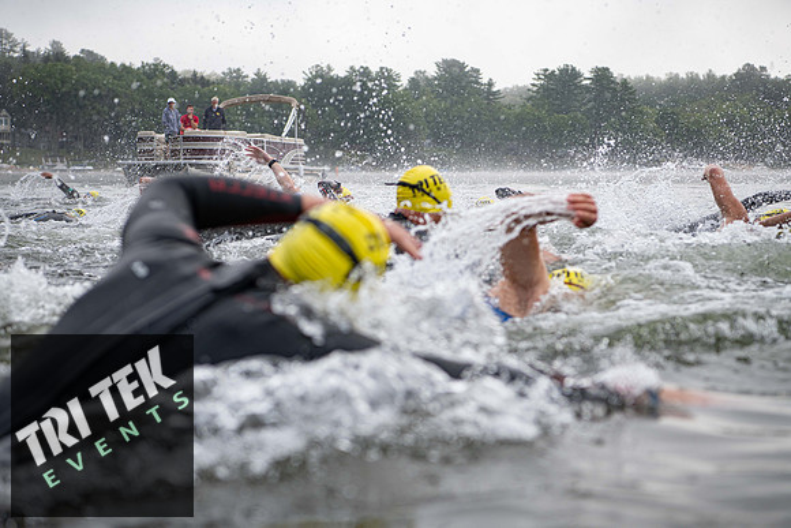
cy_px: 264
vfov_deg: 19.5
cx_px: 396
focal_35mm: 70
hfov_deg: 28.8
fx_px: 1538
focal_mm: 70
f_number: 4
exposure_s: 1/640
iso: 320
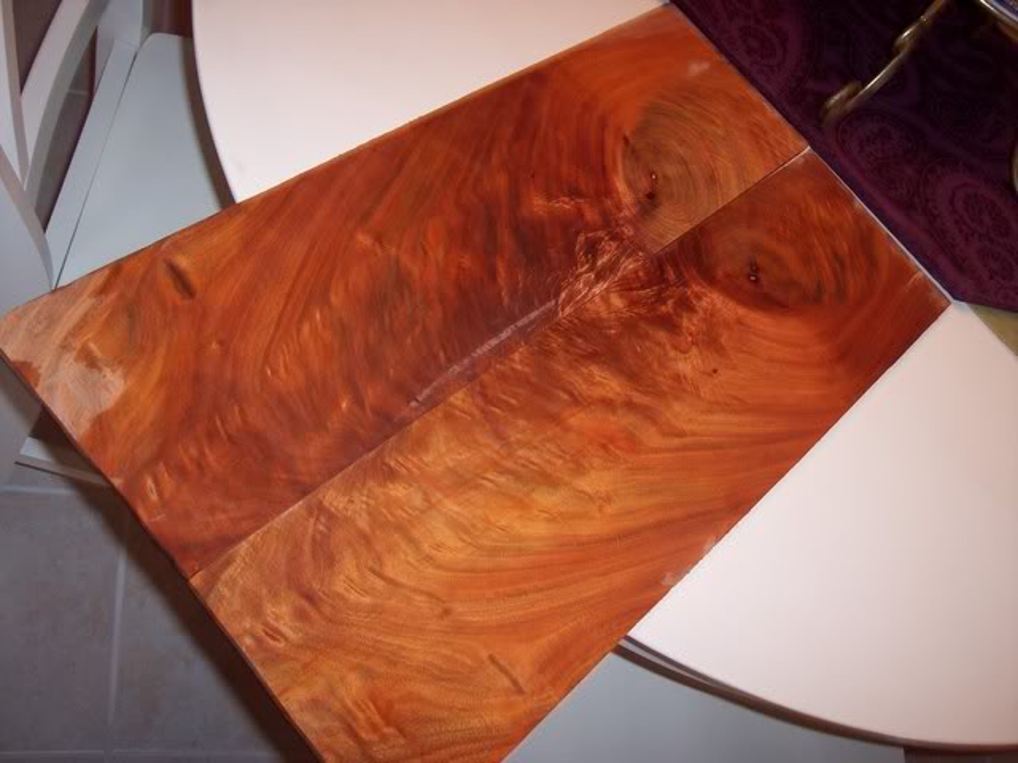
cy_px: 382
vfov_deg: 37.7
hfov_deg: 49.0
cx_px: 509
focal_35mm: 38
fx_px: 1118
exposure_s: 1/30
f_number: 2.8
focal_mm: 8
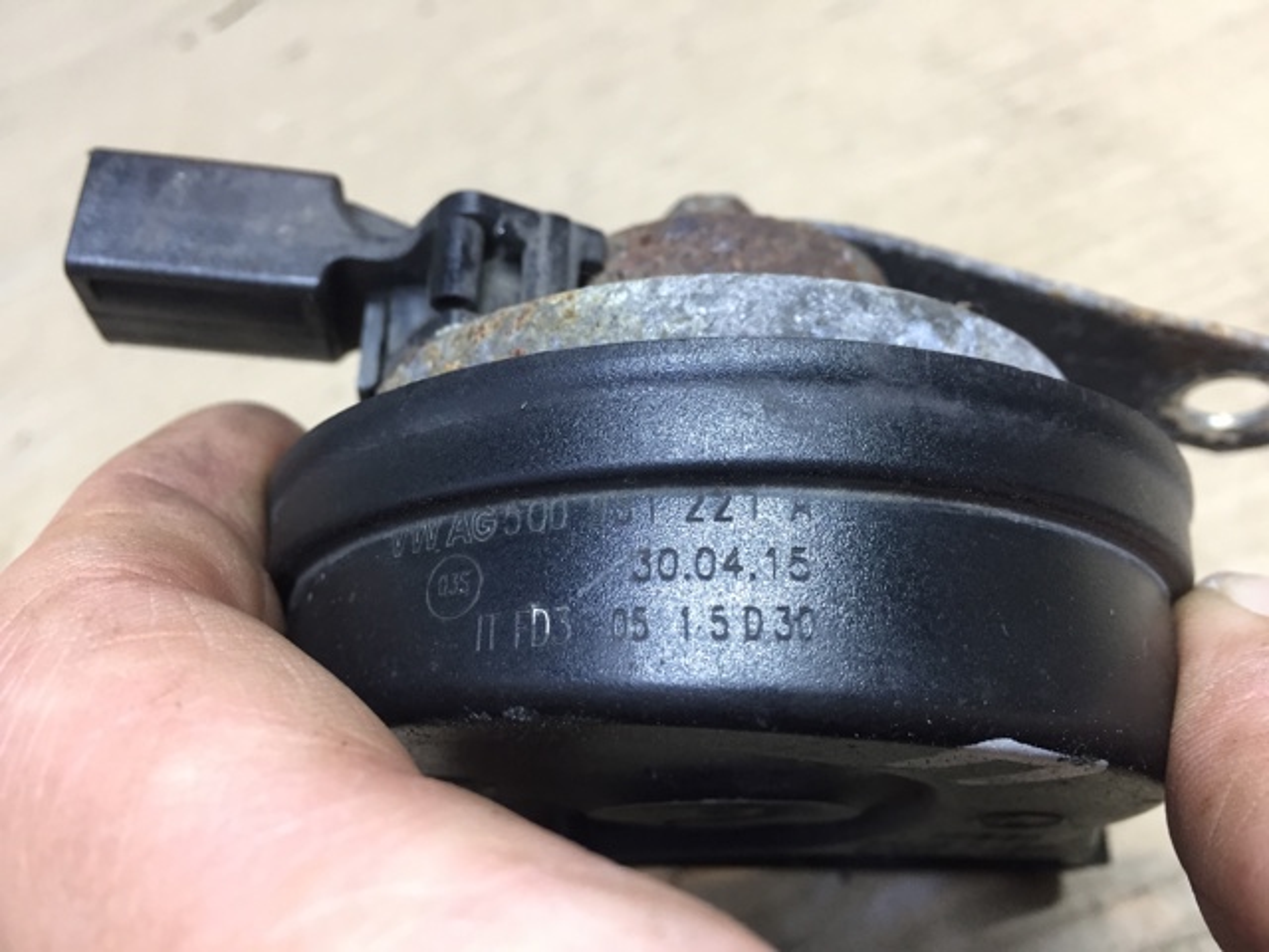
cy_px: 476
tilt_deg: -45.4
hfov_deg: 61.7
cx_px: 634
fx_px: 1063
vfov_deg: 48.2
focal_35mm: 29
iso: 160
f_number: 2.2
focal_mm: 4.15
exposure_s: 1/33
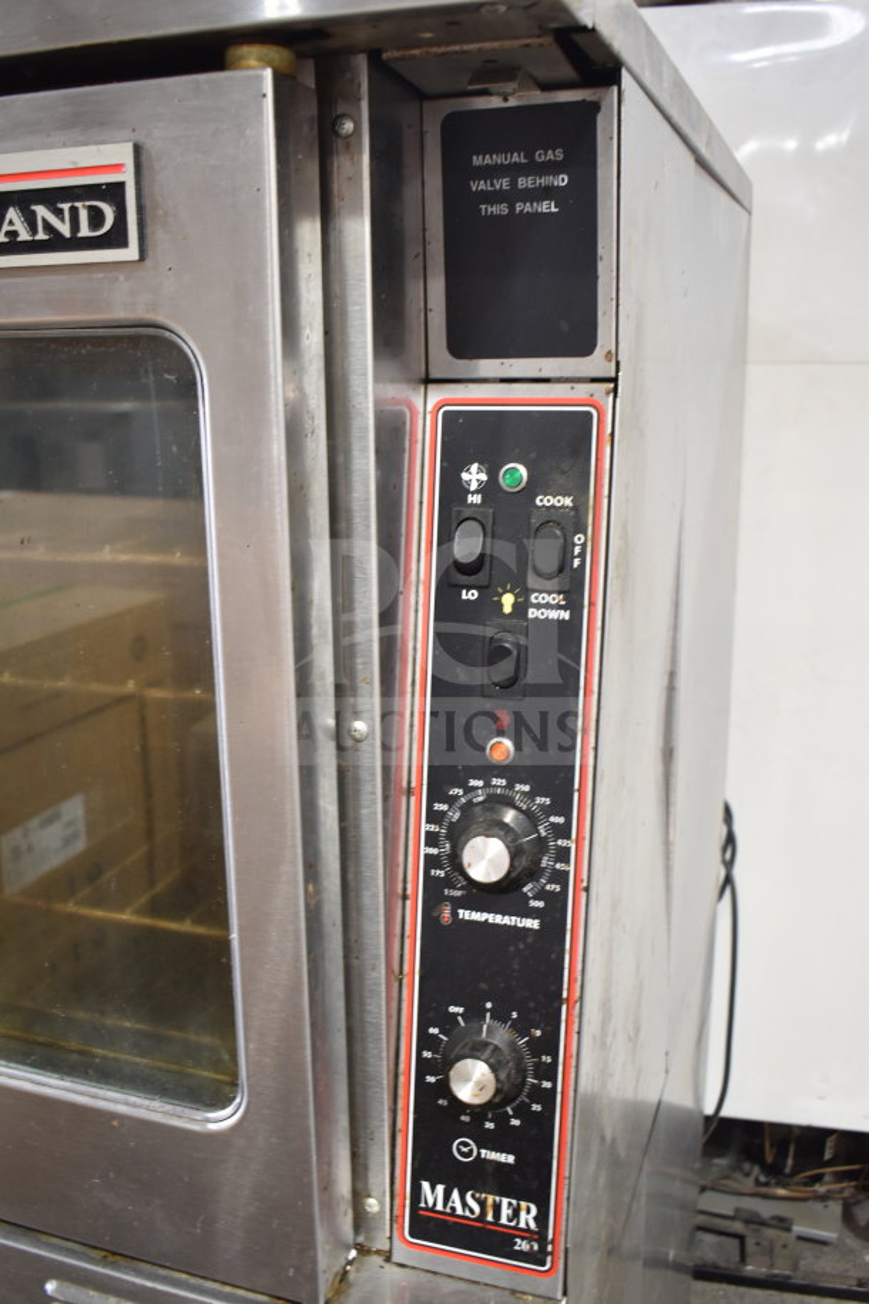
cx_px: 434
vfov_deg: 57.2
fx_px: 1195
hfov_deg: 40.0
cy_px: 652
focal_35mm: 33
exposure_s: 1/40
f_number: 3.8
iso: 720
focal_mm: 22
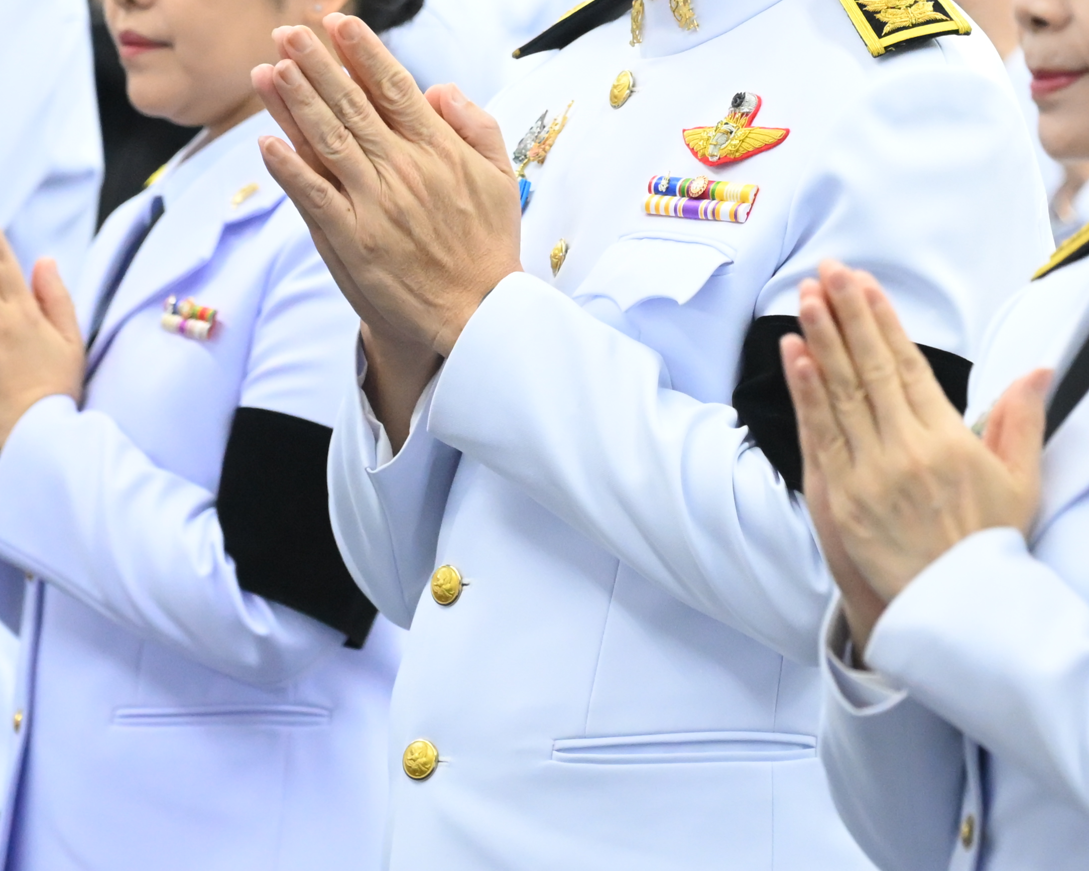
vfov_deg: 4.9
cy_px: 112
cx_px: 792
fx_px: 10120
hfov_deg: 6.2
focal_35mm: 314
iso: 6400
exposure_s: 1/400
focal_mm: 120
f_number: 4
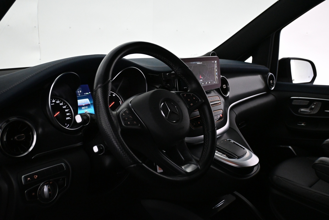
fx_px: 315
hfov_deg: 55.1
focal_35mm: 34
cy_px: 110
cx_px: 164
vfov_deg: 38.4
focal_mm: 23
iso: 4000
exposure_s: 1/160
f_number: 4.2
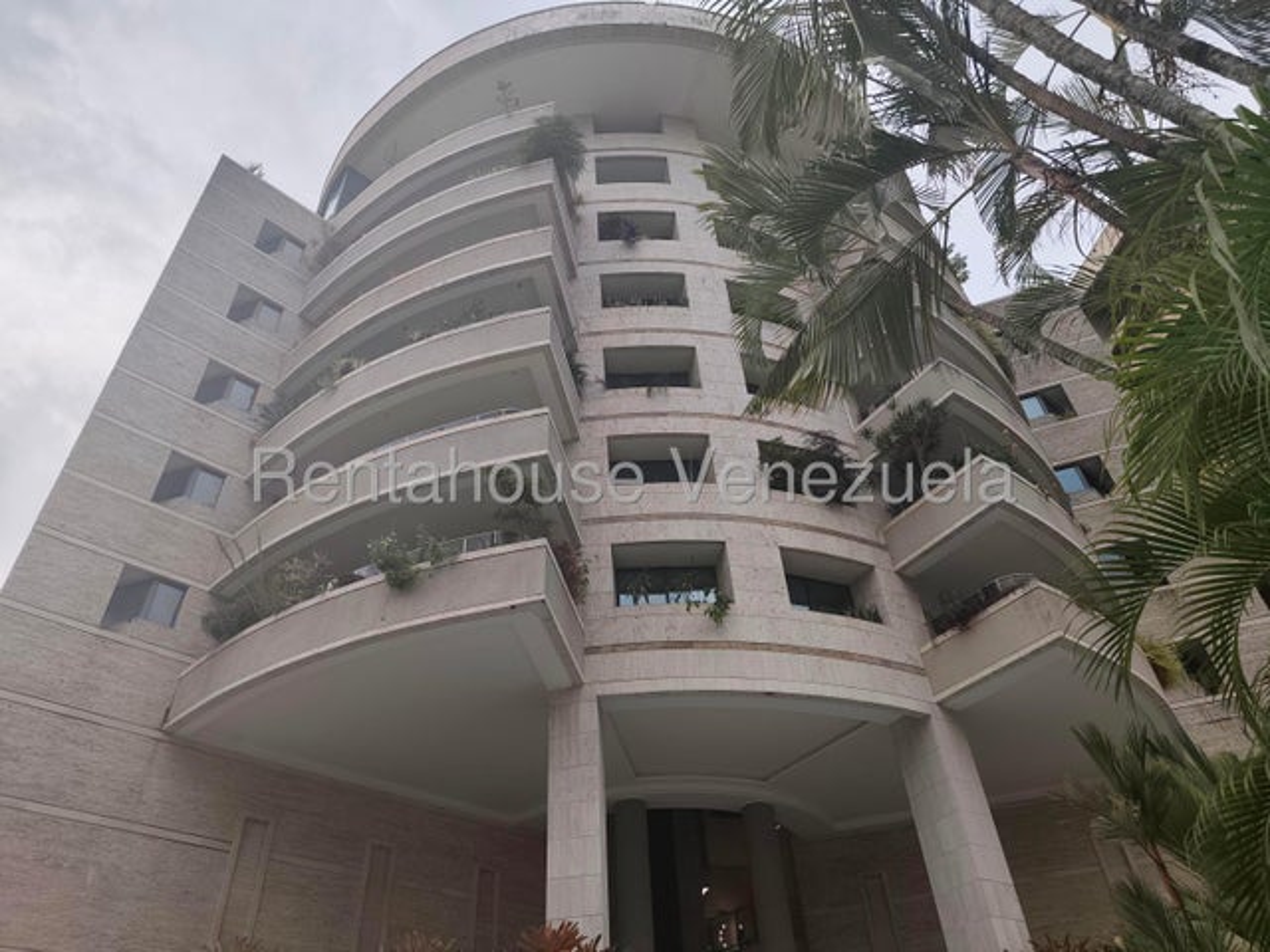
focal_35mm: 23
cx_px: 635
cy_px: 476
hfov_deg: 73.9
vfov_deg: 58.9
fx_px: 844
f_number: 1.65
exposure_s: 1/344
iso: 50
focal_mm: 6.19
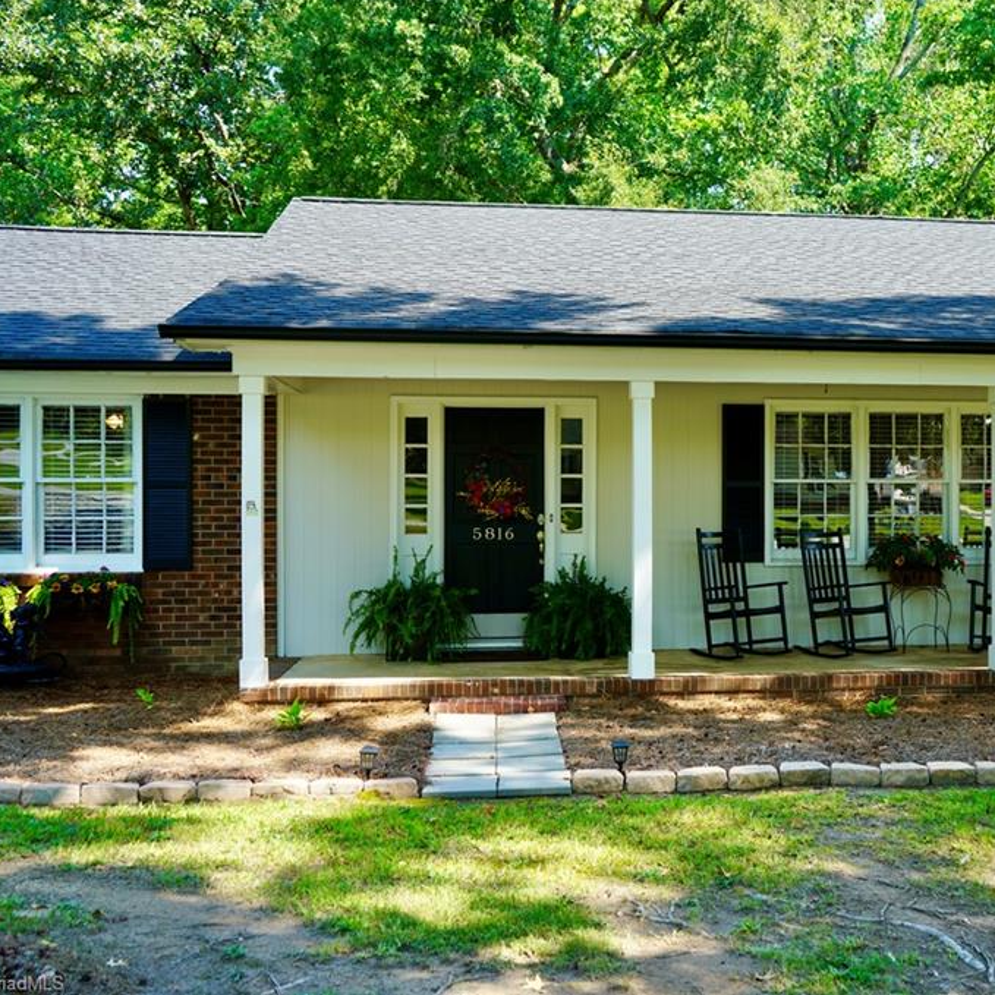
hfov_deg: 40.1
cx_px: 715
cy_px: 497
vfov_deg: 40.9
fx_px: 1333
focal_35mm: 41
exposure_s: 1/80
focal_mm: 32
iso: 100
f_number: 5.6
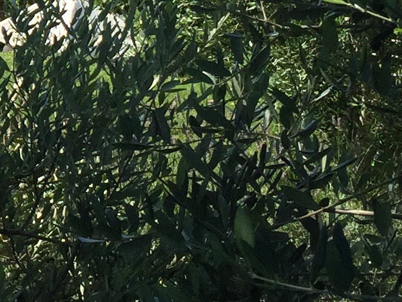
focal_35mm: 139
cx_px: -255
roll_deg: -0.4
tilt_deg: -9.9
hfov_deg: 13.2
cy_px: -99
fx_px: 1615
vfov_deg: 10.4
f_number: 2.2
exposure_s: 1/2083
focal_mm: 4.15
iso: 32
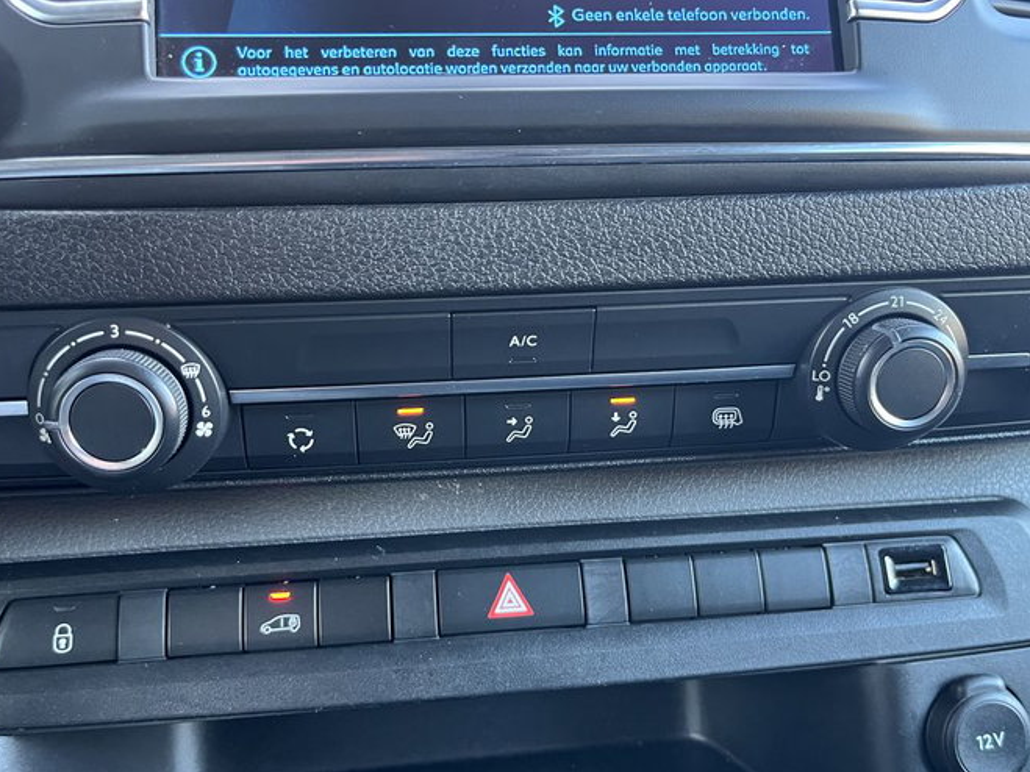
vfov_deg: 46.8
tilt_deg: -13.9
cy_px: 408
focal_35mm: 30
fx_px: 892
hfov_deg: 60.0
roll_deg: +1.5
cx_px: 502
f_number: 1.6
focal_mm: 5.1
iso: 500
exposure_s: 1/60
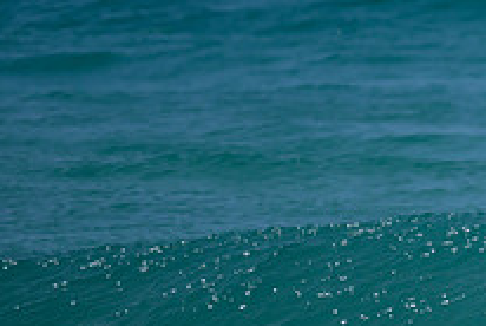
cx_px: 856
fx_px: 38178
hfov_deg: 0.7
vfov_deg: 0.5
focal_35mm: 2824
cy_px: 269
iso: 200
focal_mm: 800
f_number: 6.3
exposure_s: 1/2500
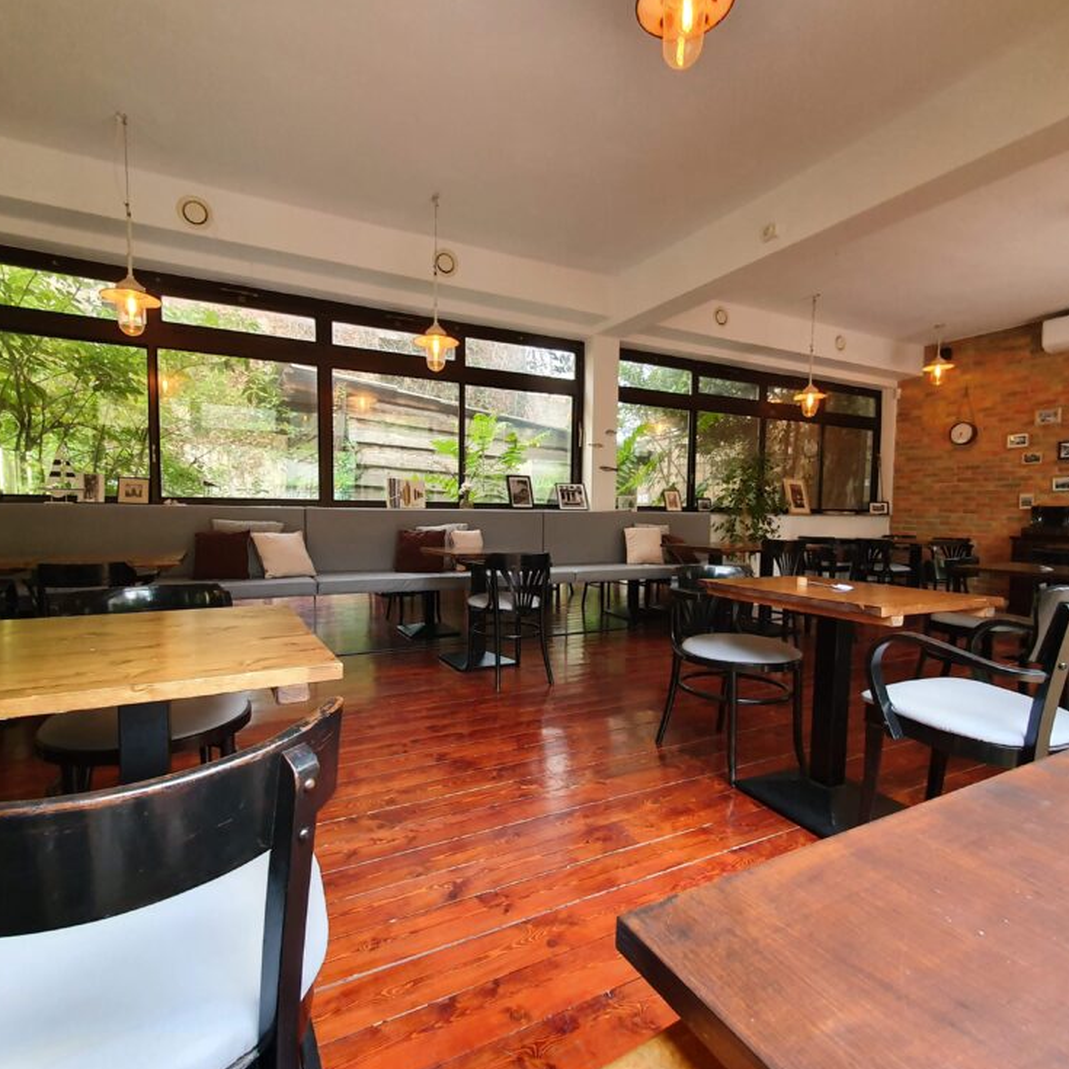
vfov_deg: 87.4
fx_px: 559
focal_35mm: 16
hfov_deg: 87.4
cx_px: 521
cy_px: 544
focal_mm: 1.8
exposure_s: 1/50
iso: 250
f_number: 2.2
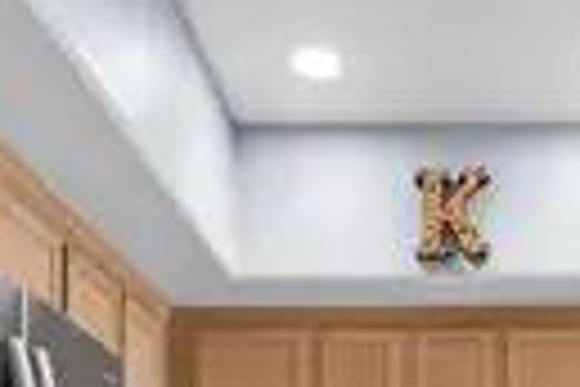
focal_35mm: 56
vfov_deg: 20.6
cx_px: 427
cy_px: 583
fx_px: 902
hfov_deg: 35.0
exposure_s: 1/4
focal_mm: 18
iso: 400
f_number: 8
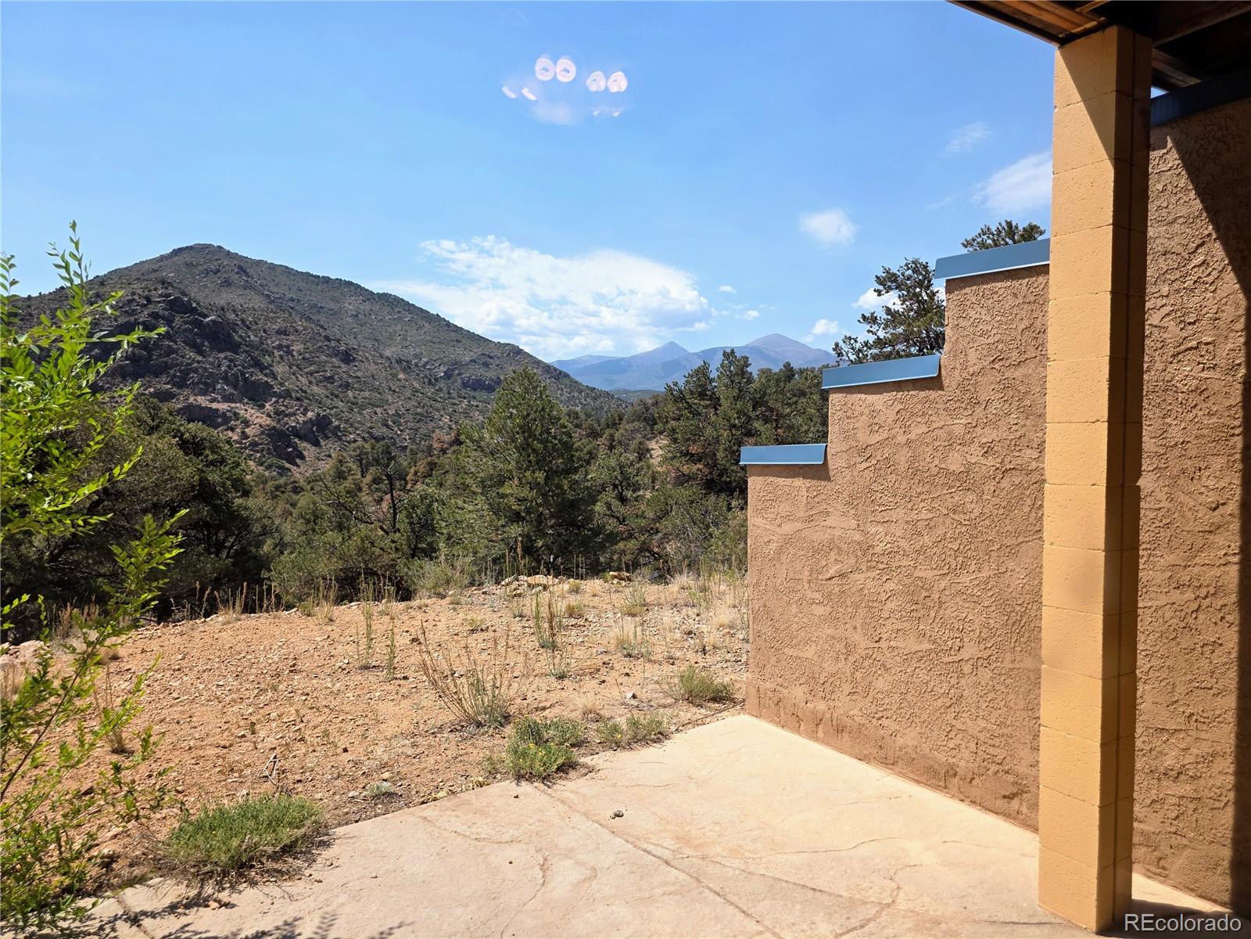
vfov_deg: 58.9
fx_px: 831
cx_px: 626
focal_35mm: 23
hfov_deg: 73.9
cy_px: 470
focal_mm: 6.3
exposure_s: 1/4889
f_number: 1.7
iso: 80
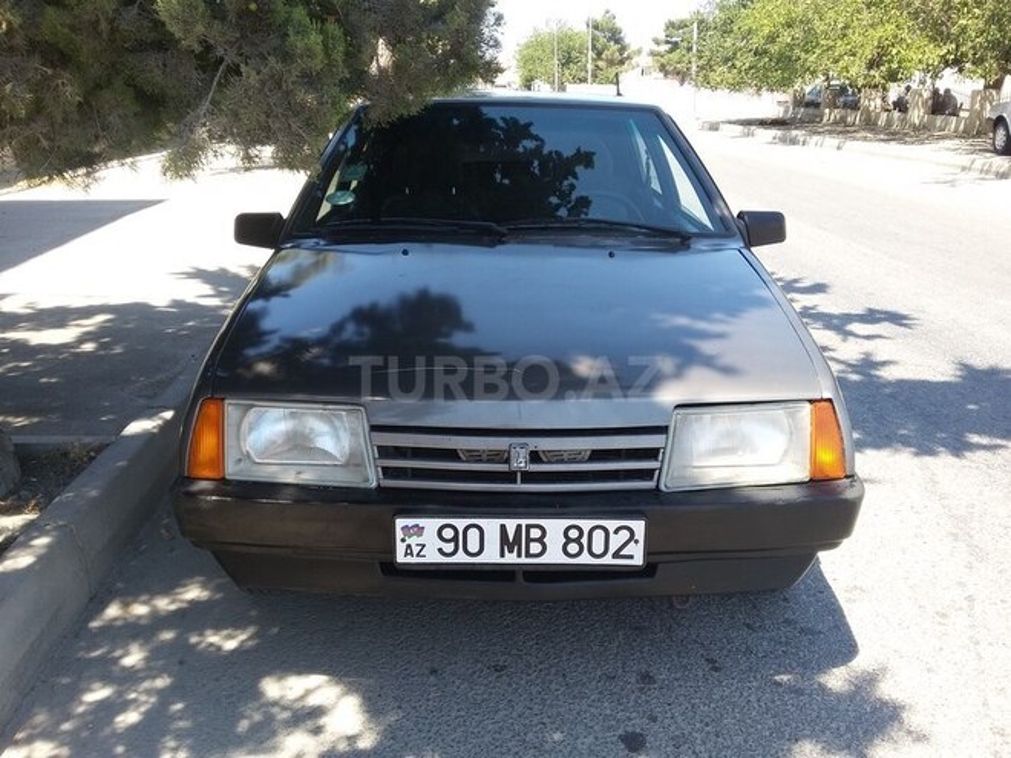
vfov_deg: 45.4
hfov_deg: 58.4
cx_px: 506
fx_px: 905
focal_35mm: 31
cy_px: 379
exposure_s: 1/305
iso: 50
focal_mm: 3.3
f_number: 2.2
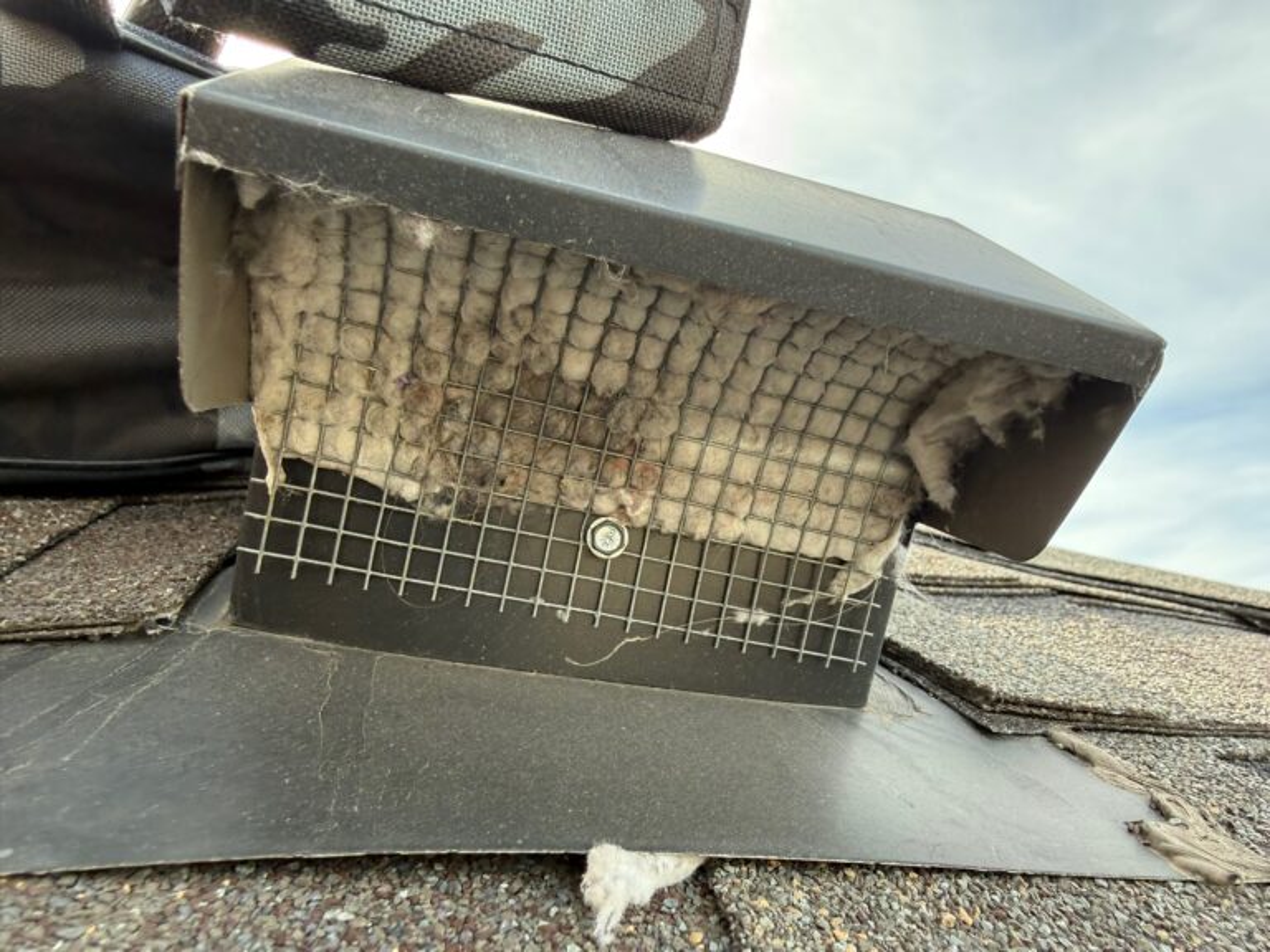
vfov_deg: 56.8
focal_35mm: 24
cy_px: 476
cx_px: 635
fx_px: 881
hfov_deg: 71.6
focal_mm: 2.22
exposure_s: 1/242
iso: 64
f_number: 2.2
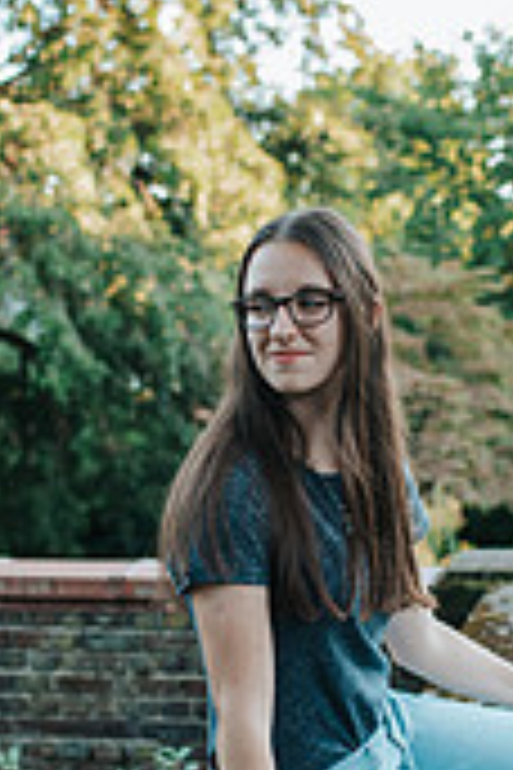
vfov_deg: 22.0
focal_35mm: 92
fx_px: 1966
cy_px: 527
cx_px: 333
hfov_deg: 14.8
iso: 1000
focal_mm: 35
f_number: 2.8
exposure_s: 1/640
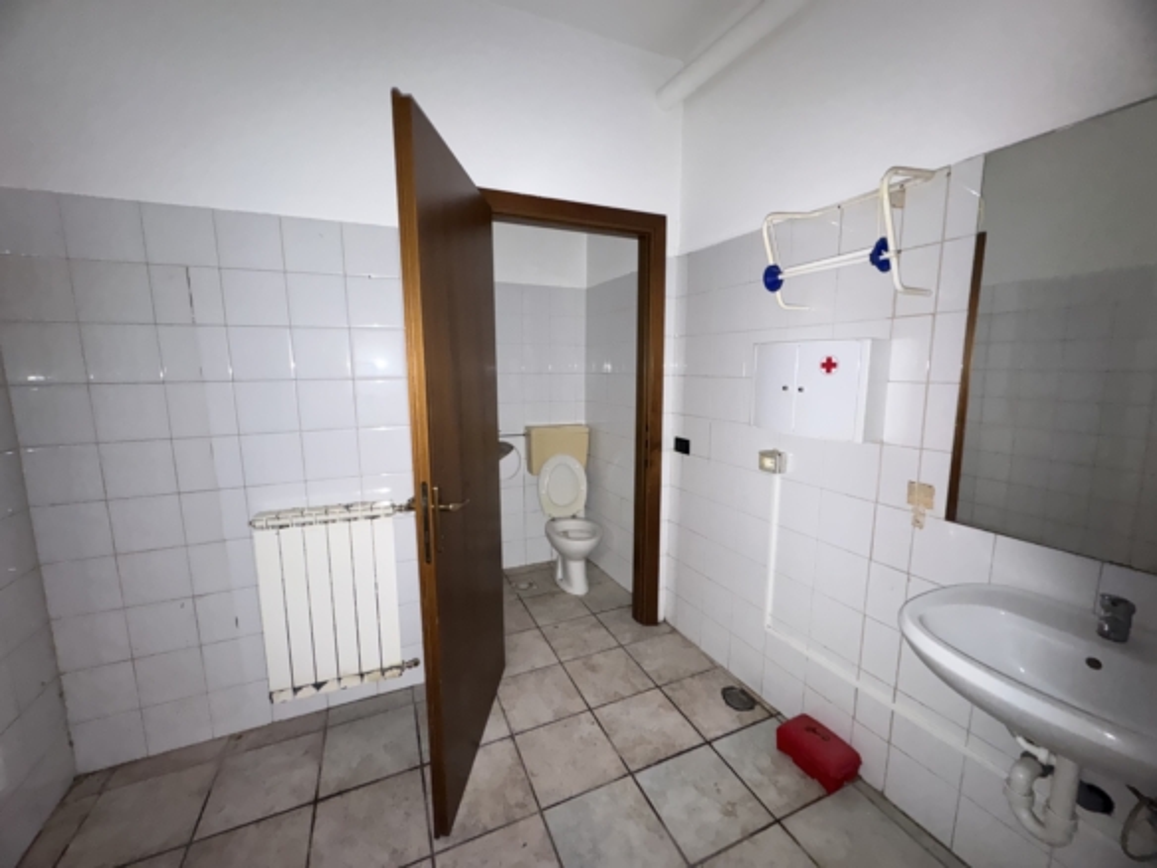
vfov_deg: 85.7
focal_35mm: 14
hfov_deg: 102.1
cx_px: 578
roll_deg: -0.1
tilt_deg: -7.8
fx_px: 468
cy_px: 434
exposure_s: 1/16
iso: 800
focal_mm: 2.22
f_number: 2.2
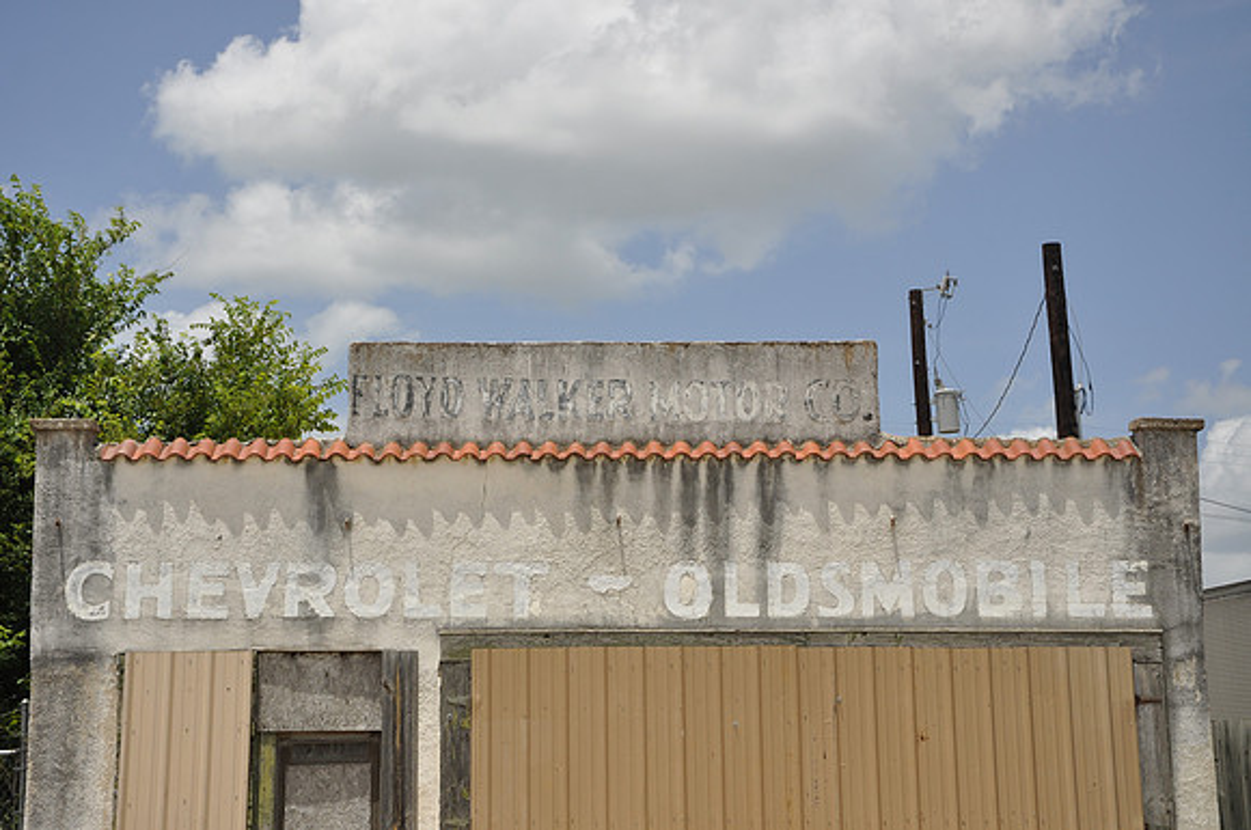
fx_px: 2342
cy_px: 415
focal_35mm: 68
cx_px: 626
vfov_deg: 20.1
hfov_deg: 29.9
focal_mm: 45
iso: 200
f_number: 8
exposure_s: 1/250
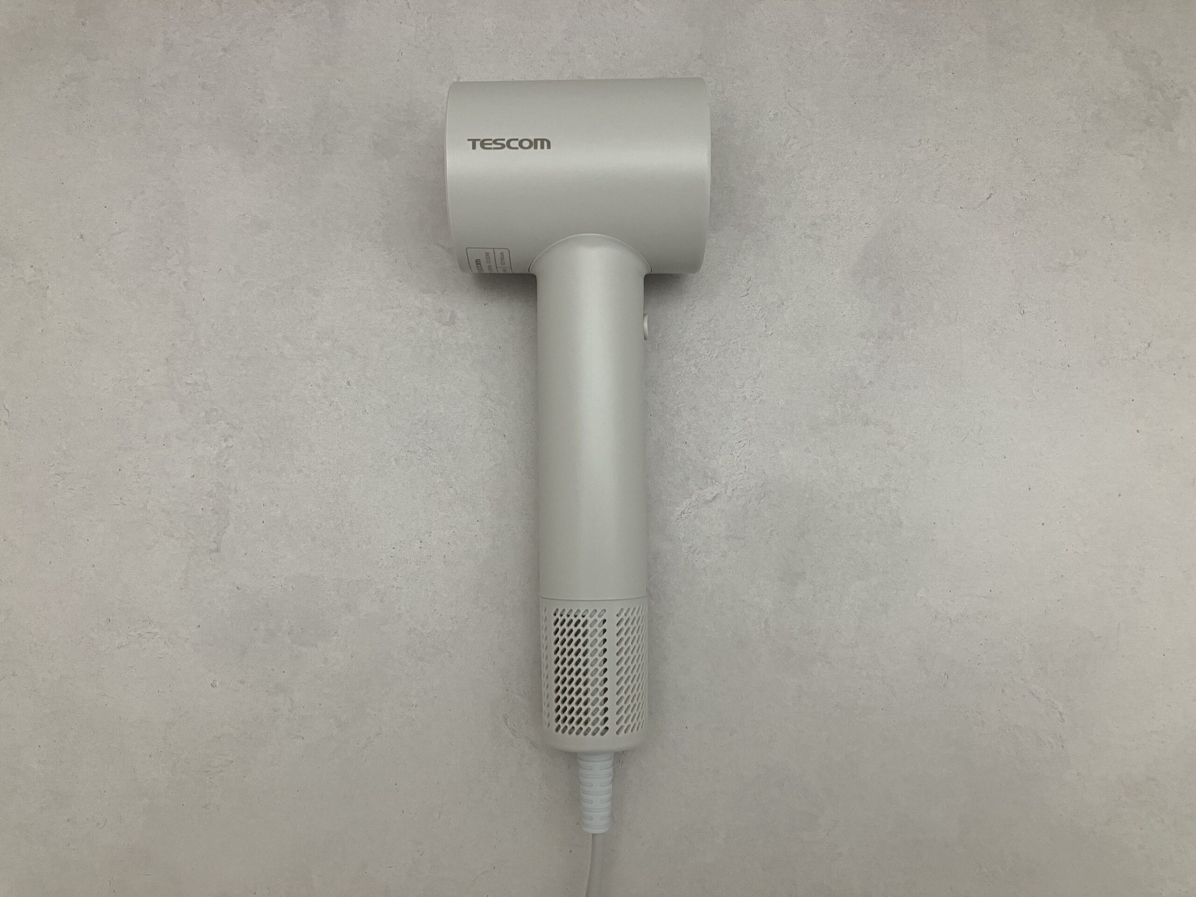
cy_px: 448
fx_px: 967
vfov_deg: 49.7
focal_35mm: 28
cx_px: 598
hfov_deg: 63.4
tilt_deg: -81.3
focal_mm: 3.99
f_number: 1.8
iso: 80
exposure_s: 1/92
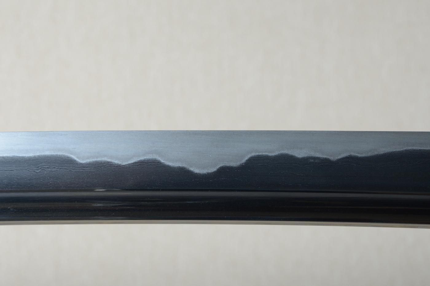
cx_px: 215
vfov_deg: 12.2
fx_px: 1343
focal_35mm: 112
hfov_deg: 18.2
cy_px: 143
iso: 400
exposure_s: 1/2
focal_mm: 75
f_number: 11
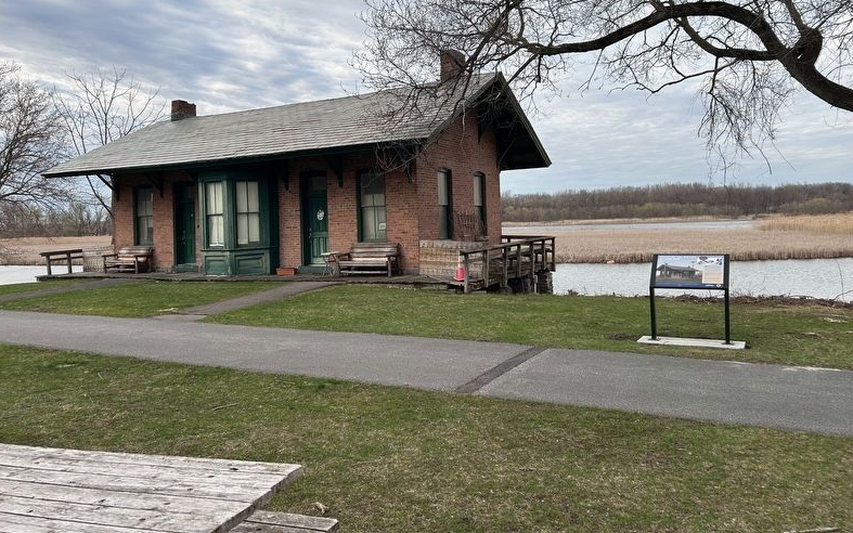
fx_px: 651
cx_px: 422
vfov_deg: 44.3
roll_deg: +1.7
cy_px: 216
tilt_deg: -0.4
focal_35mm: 28
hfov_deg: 66.5
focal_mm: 5.7
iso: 50
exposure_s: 1/1147
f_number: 1.5
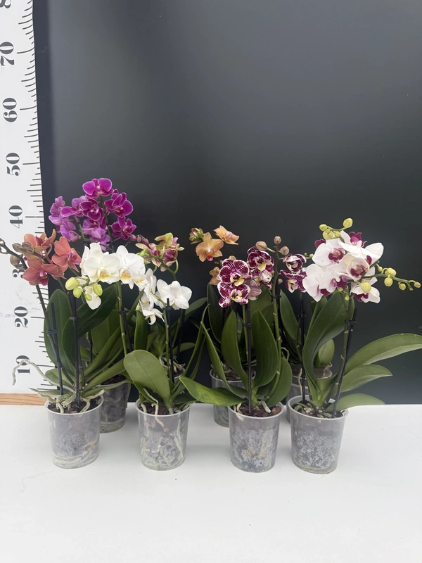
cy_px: 282
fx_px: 390
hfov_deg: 56.8
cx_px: 211
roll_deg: -0.6
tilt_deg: -9.9
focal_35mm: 24
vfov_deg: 71.6
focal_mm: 6.76
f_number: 1.78
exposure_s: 1/111
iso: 200
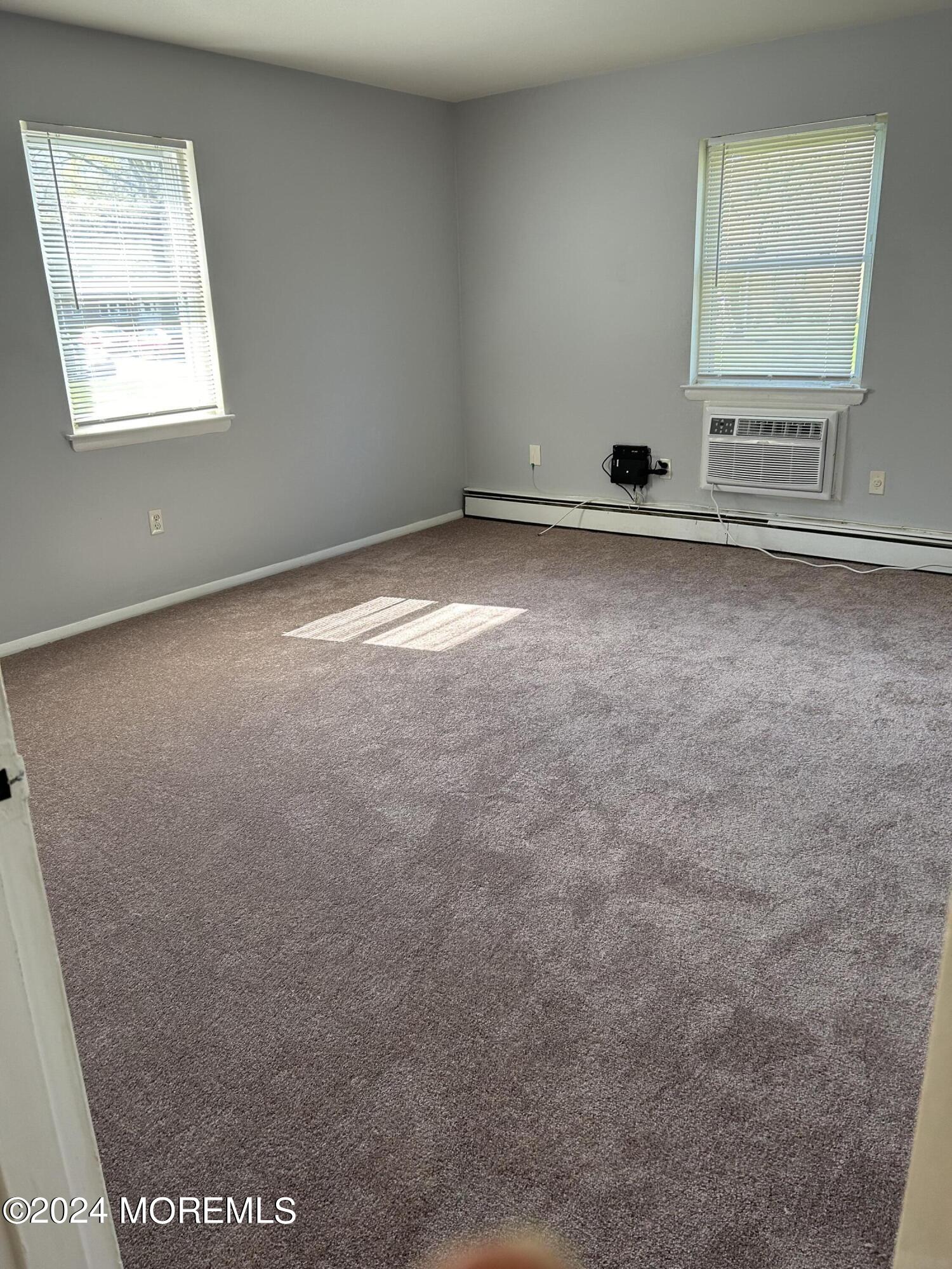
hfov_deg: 53.1
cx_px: 476
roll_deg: +1.1
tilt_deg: -19.2
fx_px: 953
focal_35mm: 26
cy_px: 634
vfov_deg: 67.3
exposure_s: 1/120
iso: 100
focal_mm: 5.7
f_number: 1.5
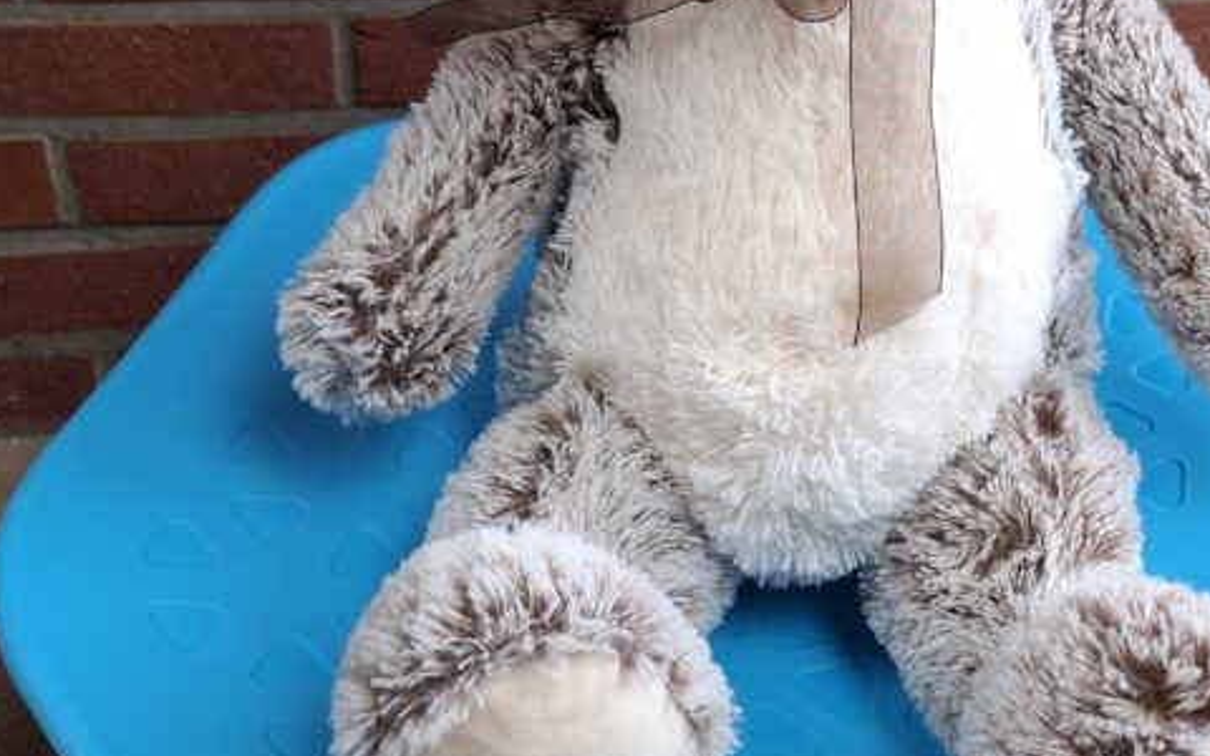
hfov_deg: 38.3
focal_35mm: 52
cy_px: 249
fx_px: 1715
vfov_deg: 24.7
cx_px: 834
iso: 160
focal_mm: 5.54
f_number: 1.8
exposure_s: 1/100
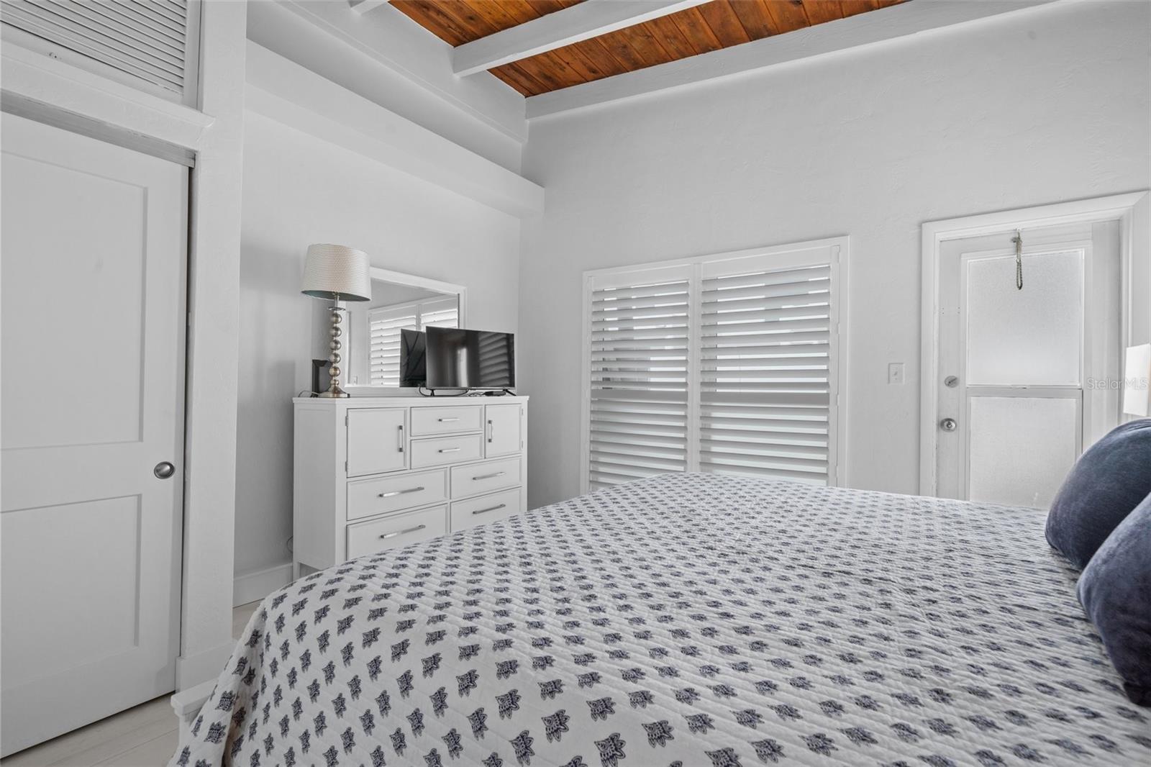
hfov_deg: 96.7
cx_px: 576
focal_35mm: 16
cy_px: 384
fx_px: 511
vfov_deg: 73.7
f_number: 9
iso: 250
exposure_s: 1/10
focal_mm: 16
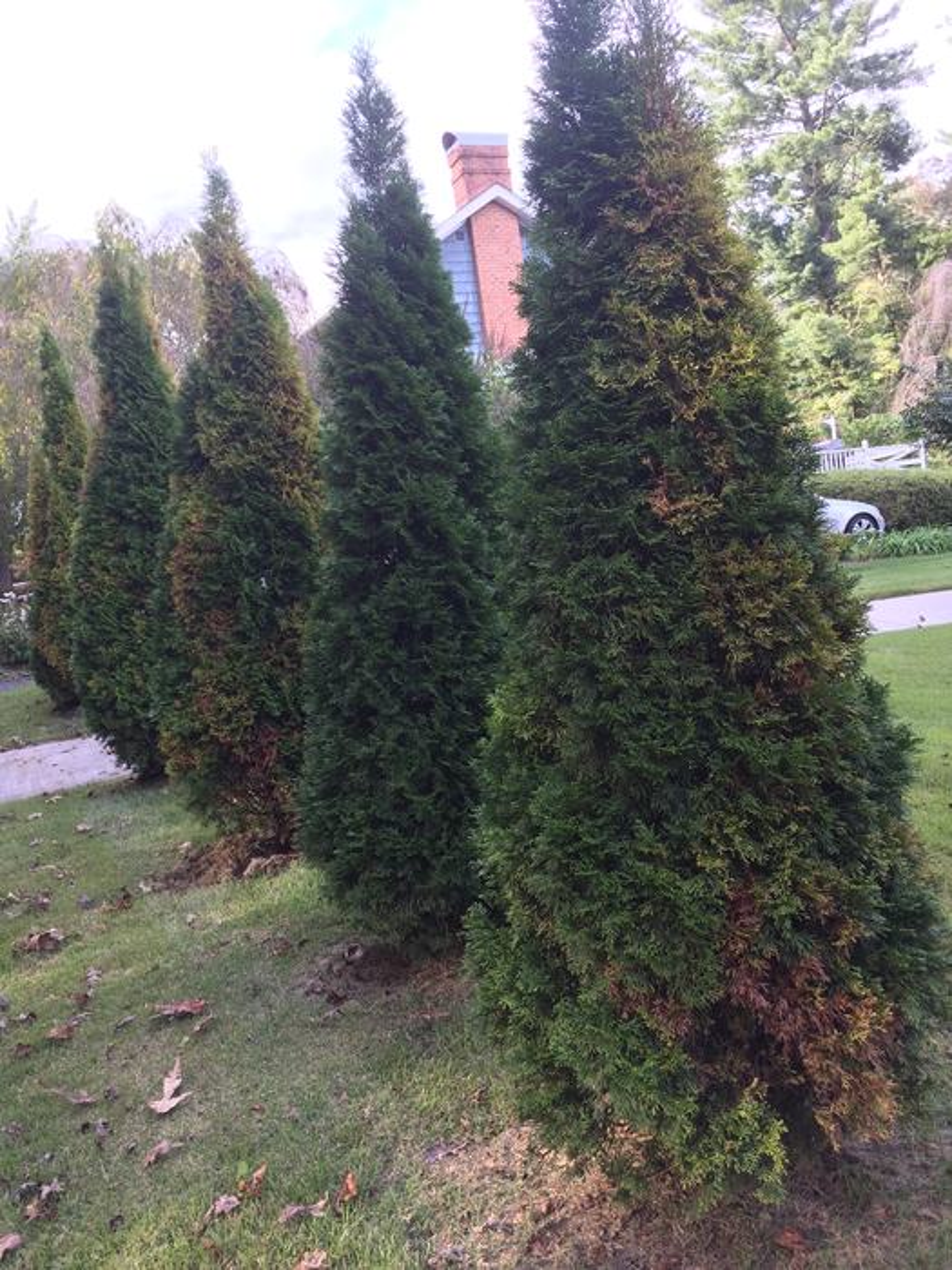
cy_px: 635
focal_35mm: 29
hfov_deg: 48.2
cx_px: 476
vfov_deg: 61.7
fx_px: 1063
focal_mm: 4.15
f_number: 2.2
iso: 32
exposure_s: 1/60
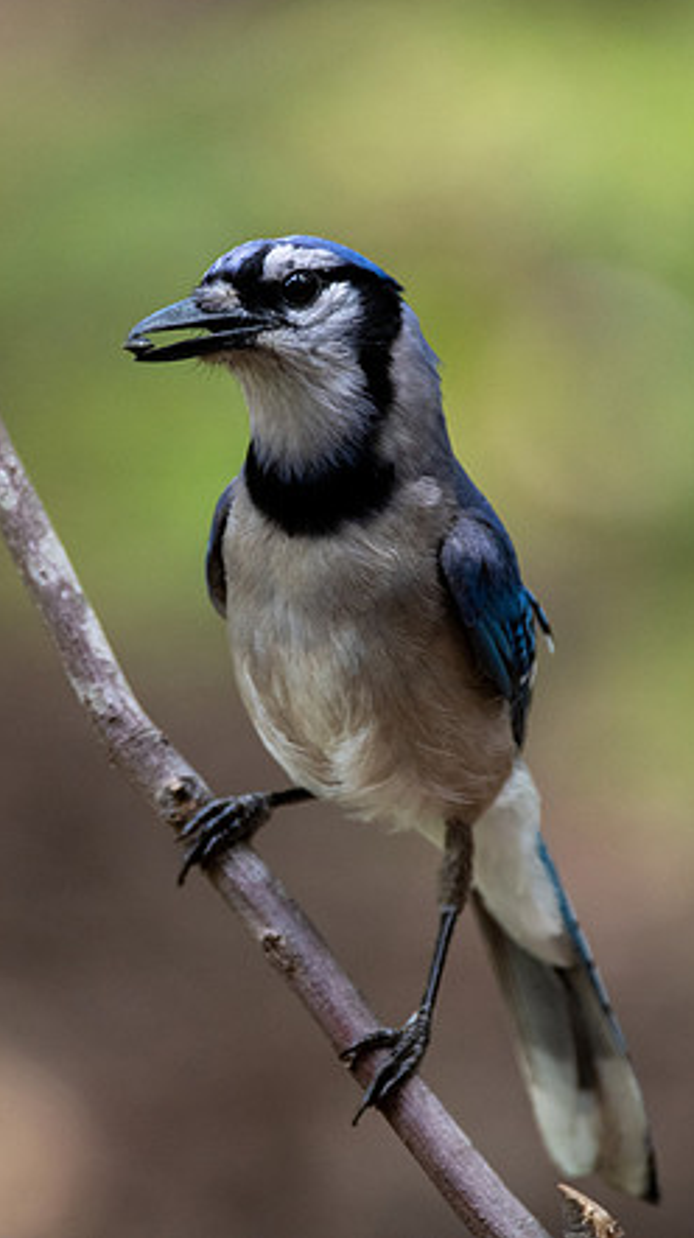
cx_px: 313
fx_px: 34908
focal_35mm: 1065
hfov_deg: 1.1
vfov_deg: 2.0
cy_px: 542
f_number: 6.3
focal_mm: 600
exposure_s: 1/400
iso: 1000
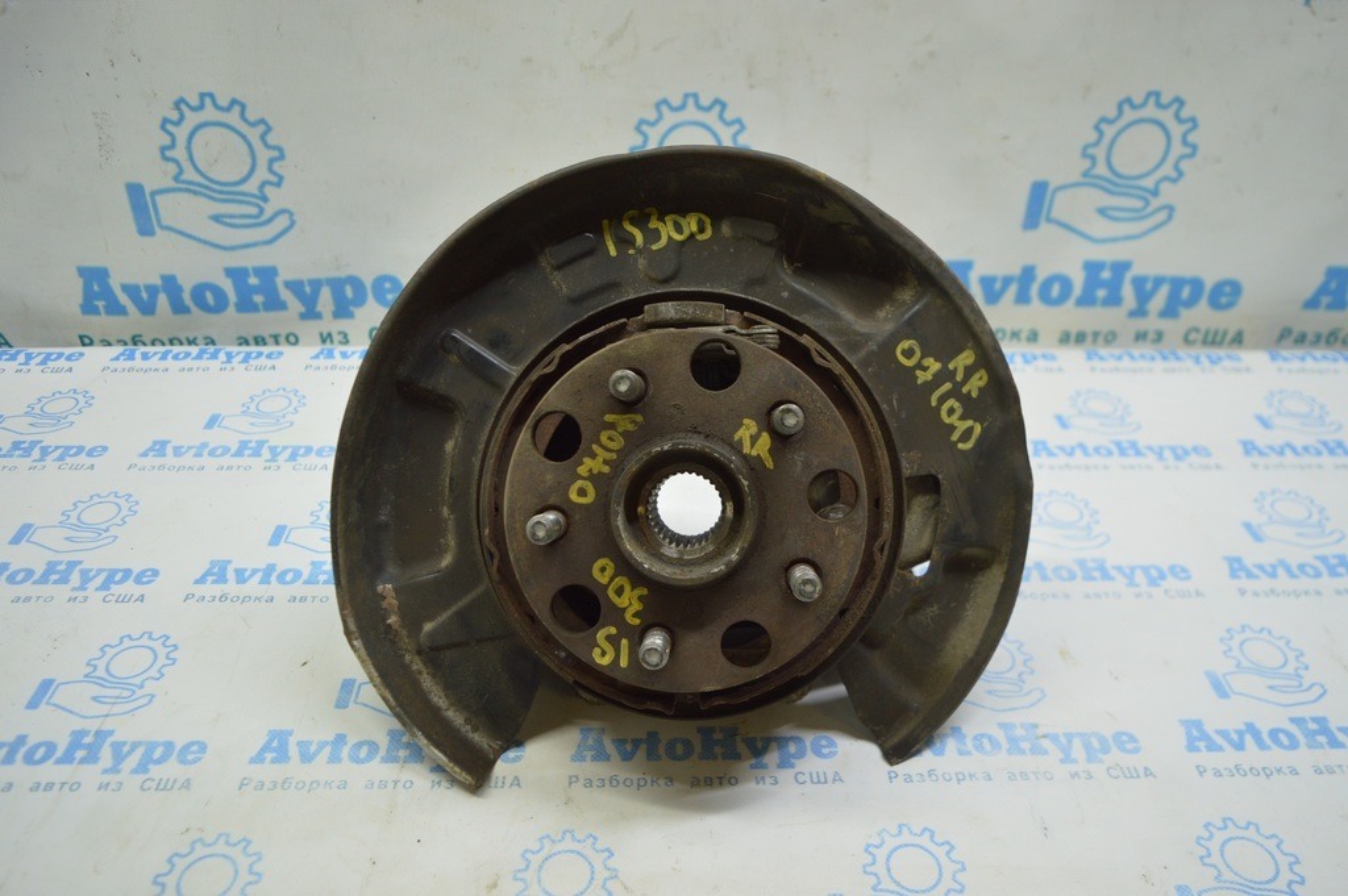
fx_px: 1010
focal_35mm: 27
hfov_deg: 67.4
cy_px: 448
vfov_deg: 47.9
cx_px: 674
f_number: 3.5
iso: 400
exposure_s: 1/60
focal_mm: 18
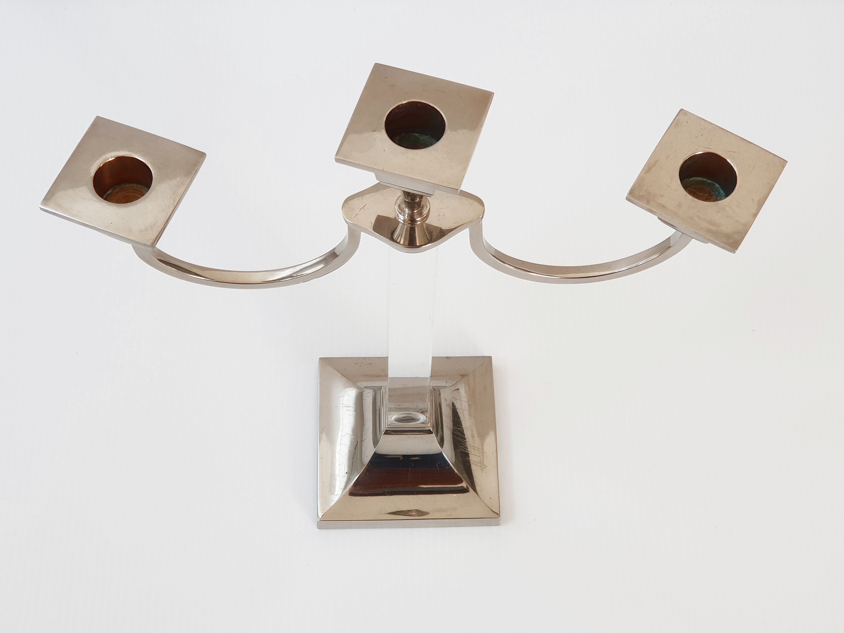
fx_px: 1268
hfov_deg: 36.8
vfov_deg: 28.0
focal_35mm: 52
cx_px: 422
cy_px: 316
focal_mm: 6
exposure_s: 1/33
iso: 50
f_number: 2.4
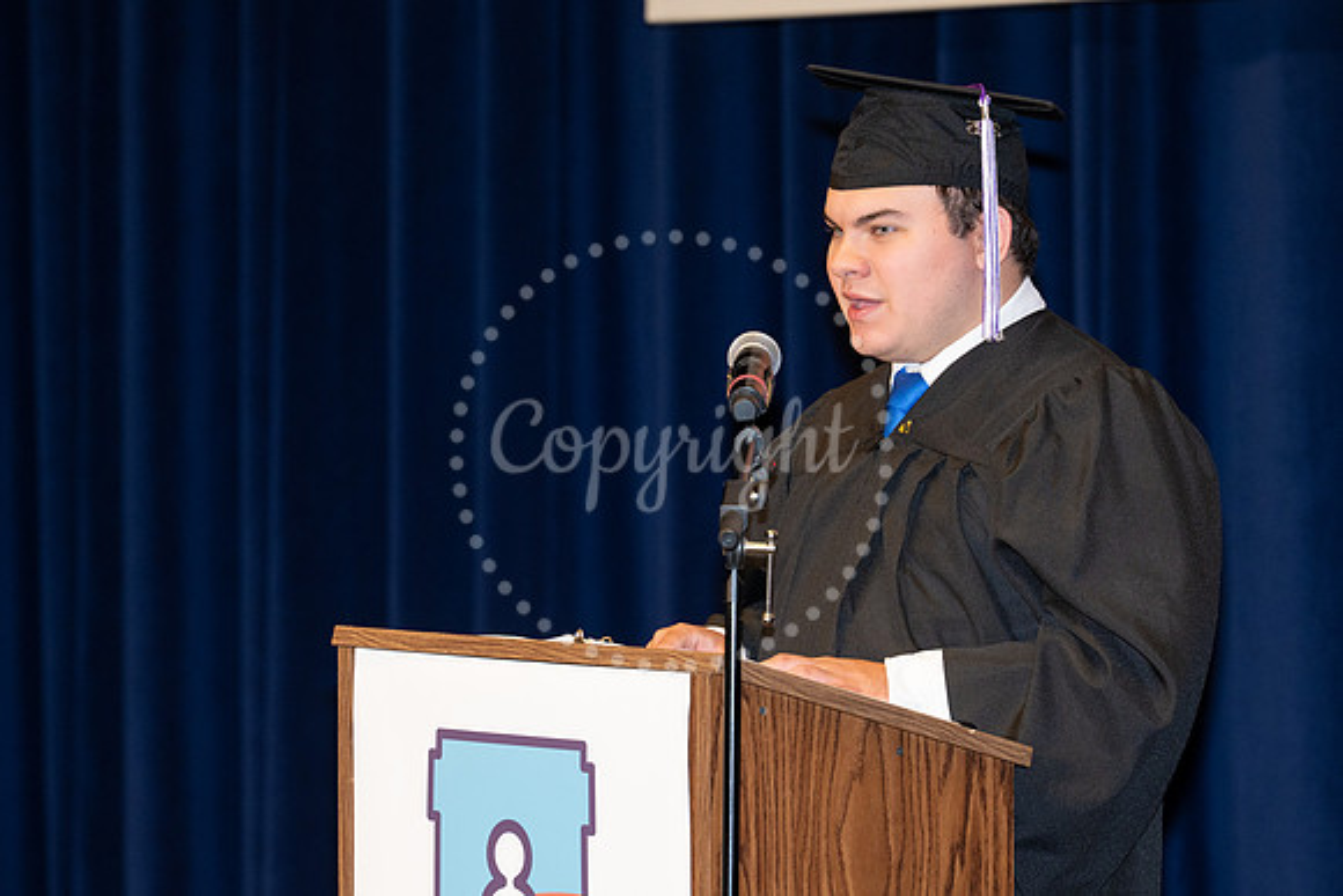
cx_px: 608
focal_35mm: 264
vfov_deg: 5.2
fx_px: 9860
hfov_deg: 7.8
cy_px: 375
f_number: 5.6
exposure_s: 1/80
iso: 1000
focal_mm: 200
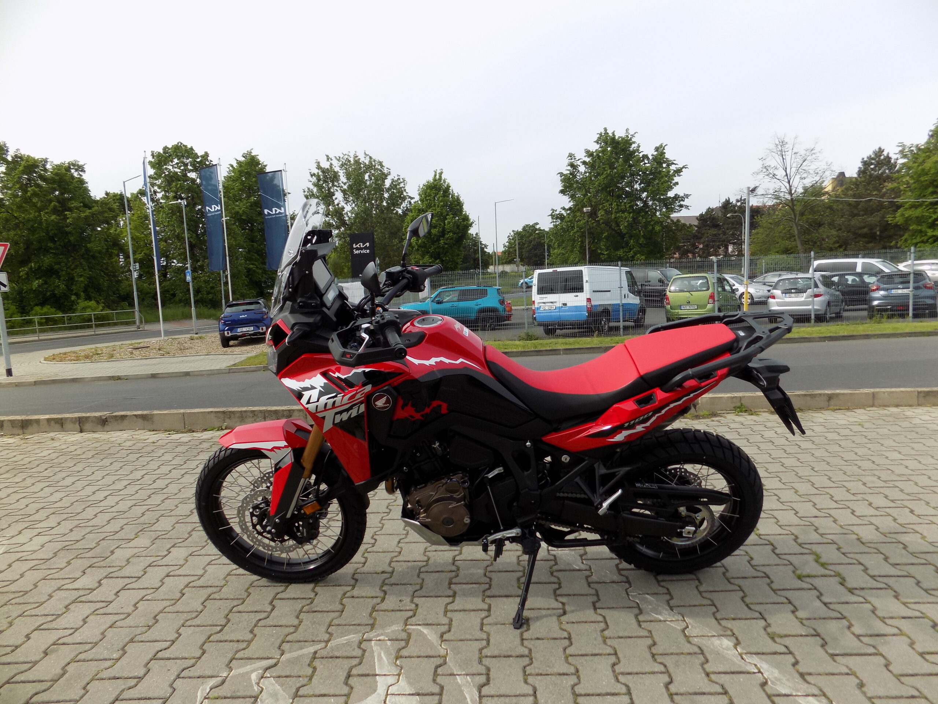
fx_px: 623
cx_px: 469
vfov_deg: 58.9
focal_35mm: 23
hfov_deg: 73.9
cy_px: 352
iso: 80
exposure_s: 1/640
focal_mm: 4
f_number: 3.1
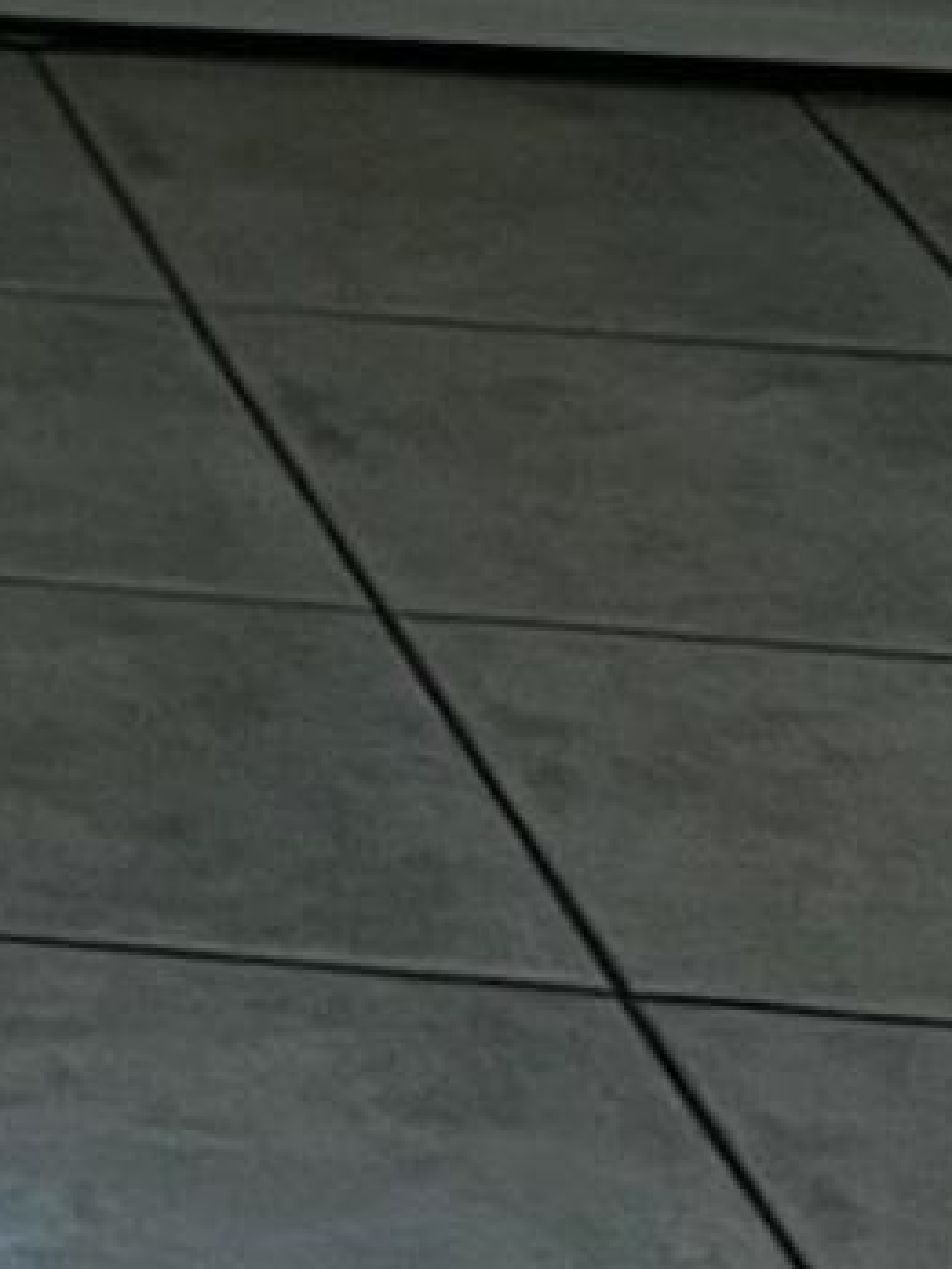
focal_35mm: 215
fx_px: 7884
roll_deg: -1.0
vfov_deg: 8.6
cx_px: -2820
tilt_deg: -8.1
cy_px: -1524
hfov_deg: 5.9
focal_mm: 5.7
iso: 80
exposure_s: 1/60
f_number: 1.5
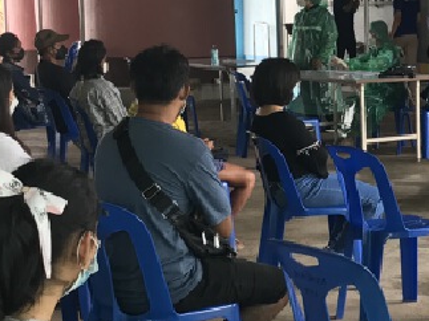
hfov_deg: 18.5
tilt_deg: -7.7
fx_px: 1288
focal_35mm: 104
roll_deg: +1.4
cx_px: 402
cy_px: 172
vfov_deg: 14.2
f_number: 1.8
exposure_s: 1/100
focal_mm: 3.99
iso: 40
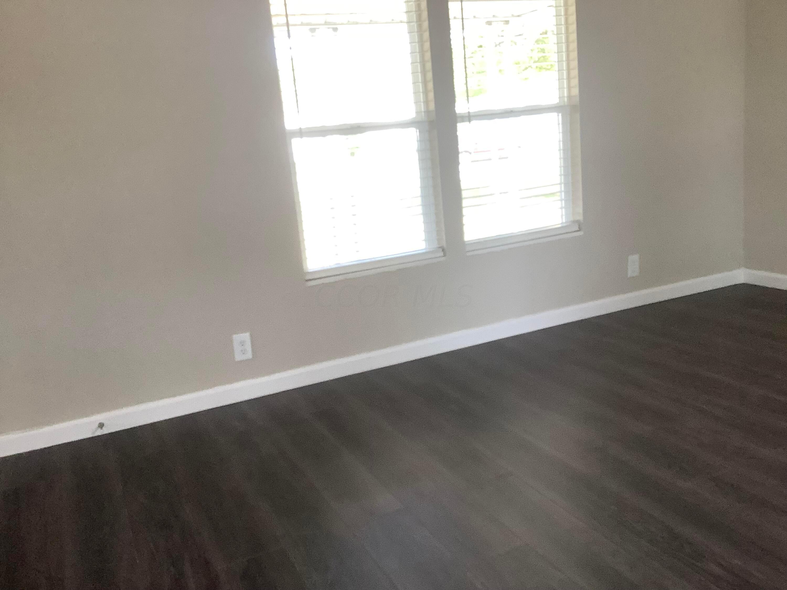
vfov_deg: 45.4
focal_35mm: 31
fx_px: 705
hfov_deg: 58.4
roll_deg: +5.2
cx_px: 394
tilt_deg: -12.3
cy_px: 295
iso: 100
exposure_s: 1/120
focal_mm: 3.3
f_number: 2.4
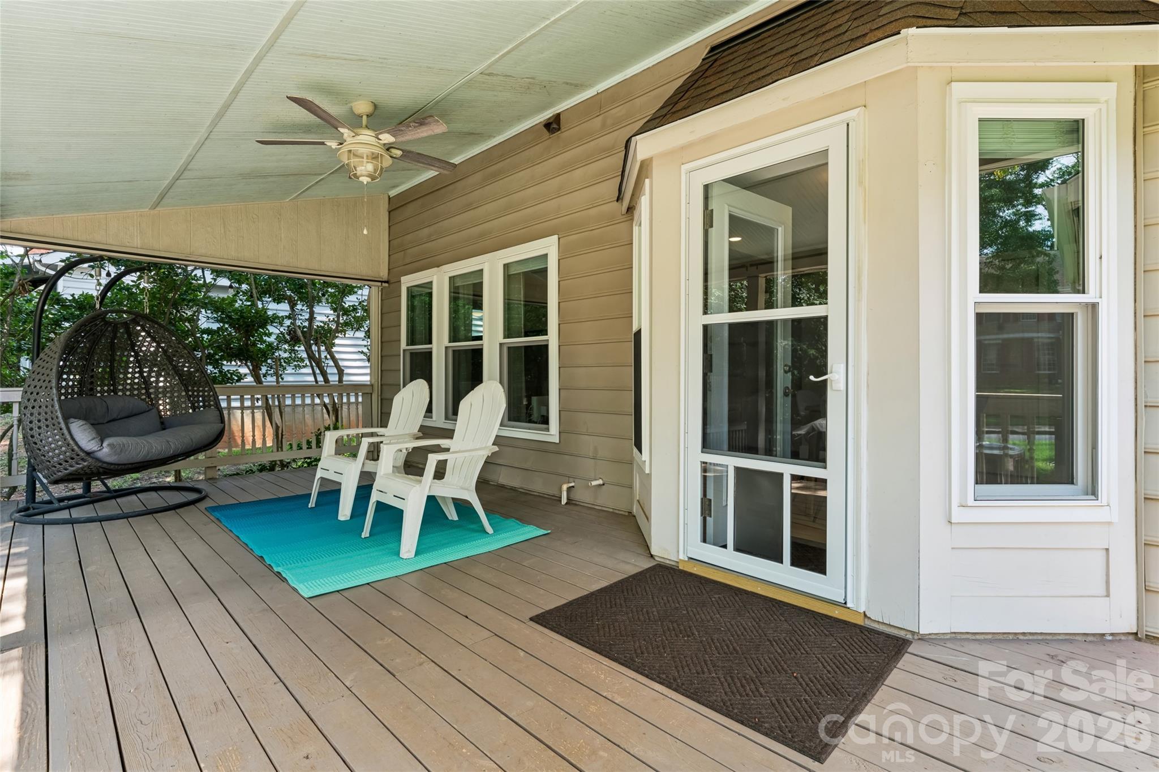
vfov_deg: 71.1
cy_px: 386
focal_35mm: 17
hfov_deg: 94.0
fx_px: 541
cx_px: 580
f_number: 13
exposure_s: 1/10
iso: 100
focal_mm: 16.8
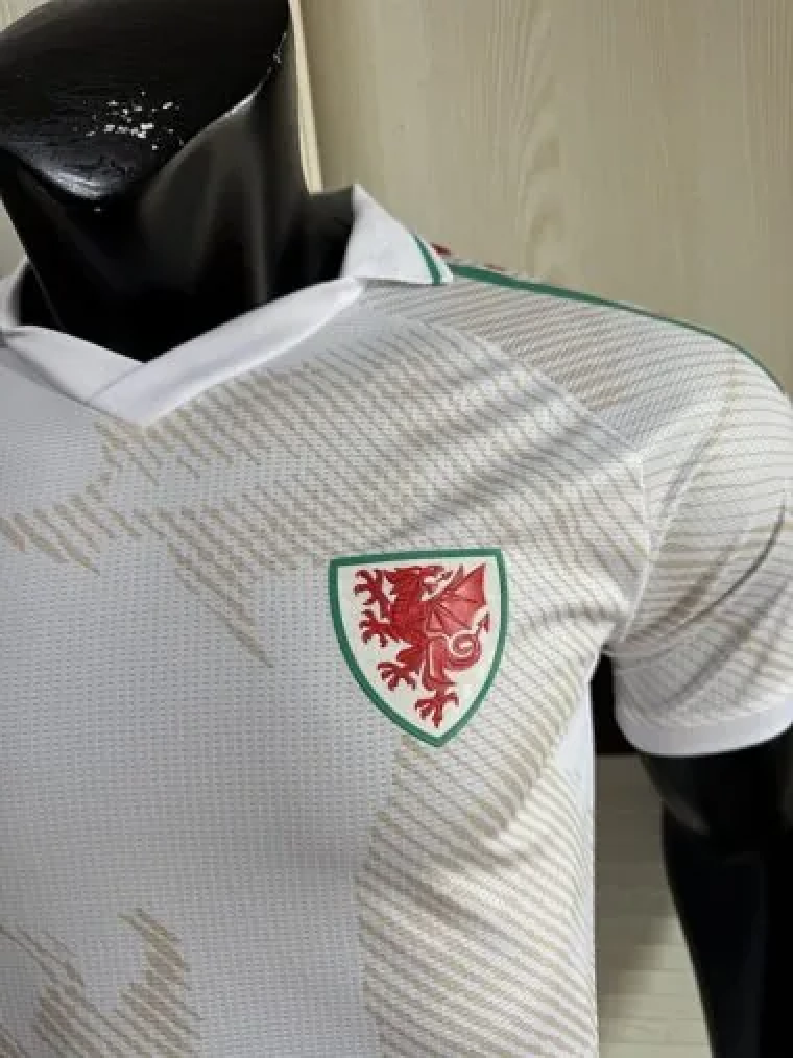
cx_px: 396
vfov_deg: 71.6
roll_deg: +6.2
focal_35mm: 24
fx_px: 733
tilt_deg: -12.6
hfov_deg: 56.8
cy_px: 529
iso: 64
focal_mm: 6.76
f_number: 1.78
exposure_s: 1/121
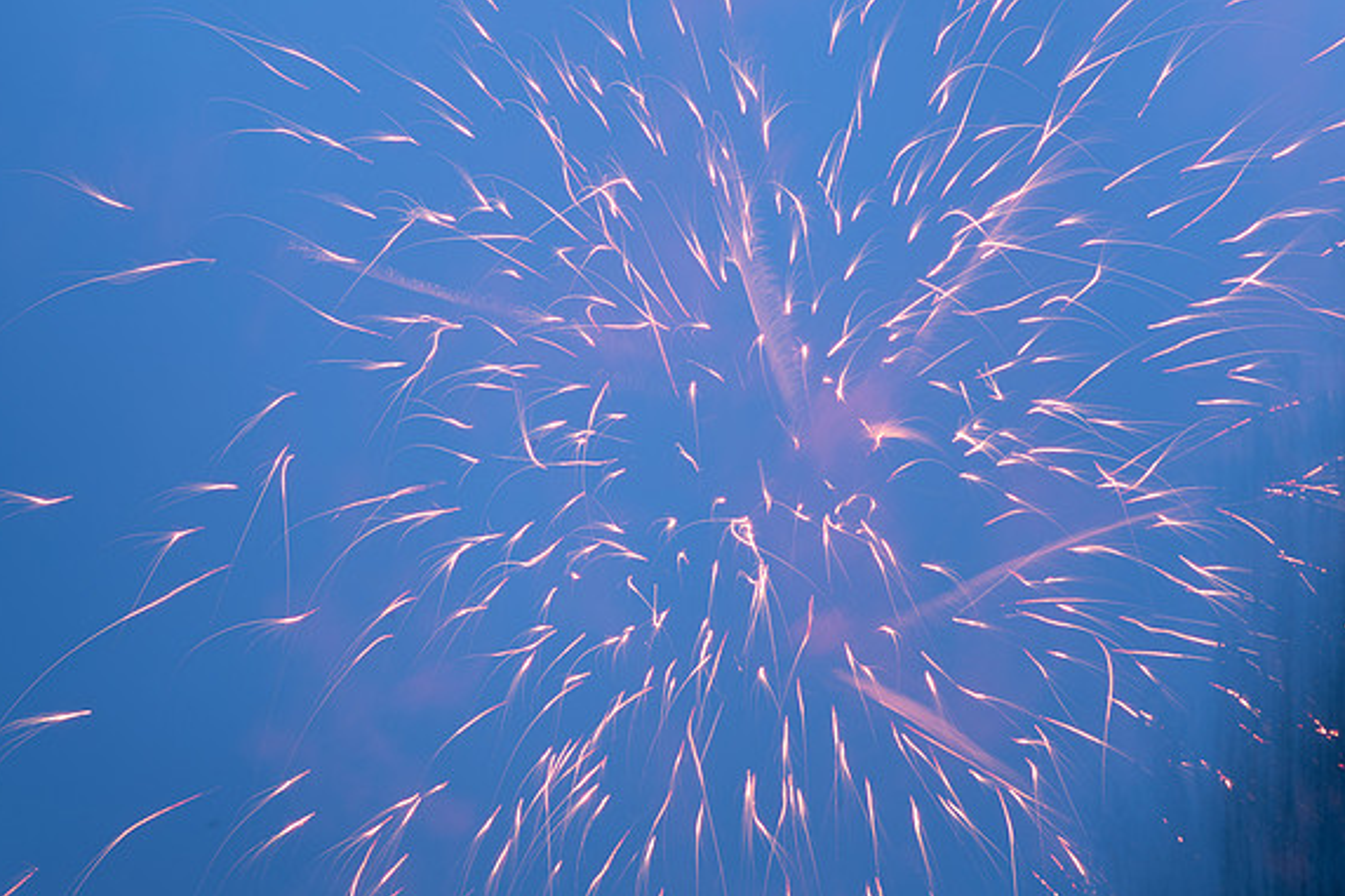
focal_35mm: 71
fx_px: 2652
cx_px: 665
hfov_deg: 28.5
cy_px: 450
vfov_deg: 19.2
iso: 200
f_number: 11
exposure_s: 14
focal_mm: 70
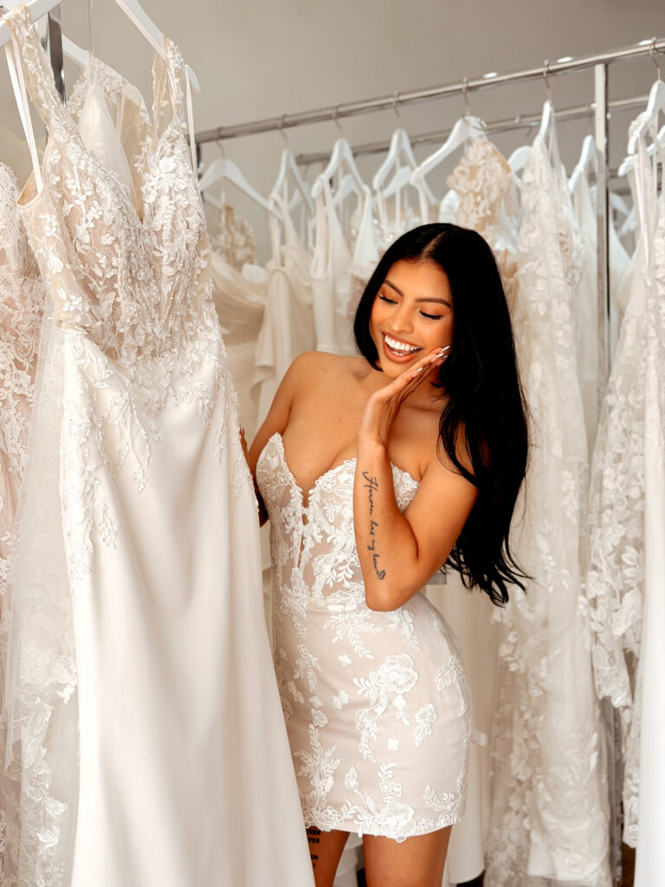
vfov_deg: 39.7
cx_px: 332
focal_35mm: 48
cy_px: 444
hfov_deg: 30.3
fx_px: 1229
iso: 50
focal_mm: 6.76
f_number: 1.78
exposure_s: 1/146
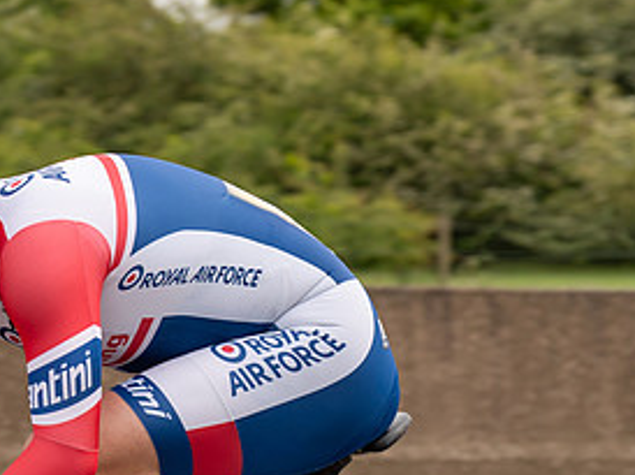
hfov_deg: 8.7
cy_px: 328
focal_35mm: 225
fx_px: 4124
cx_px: -35
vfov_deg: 6.6
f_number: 4
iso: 125
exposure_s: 1/800
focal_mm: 70
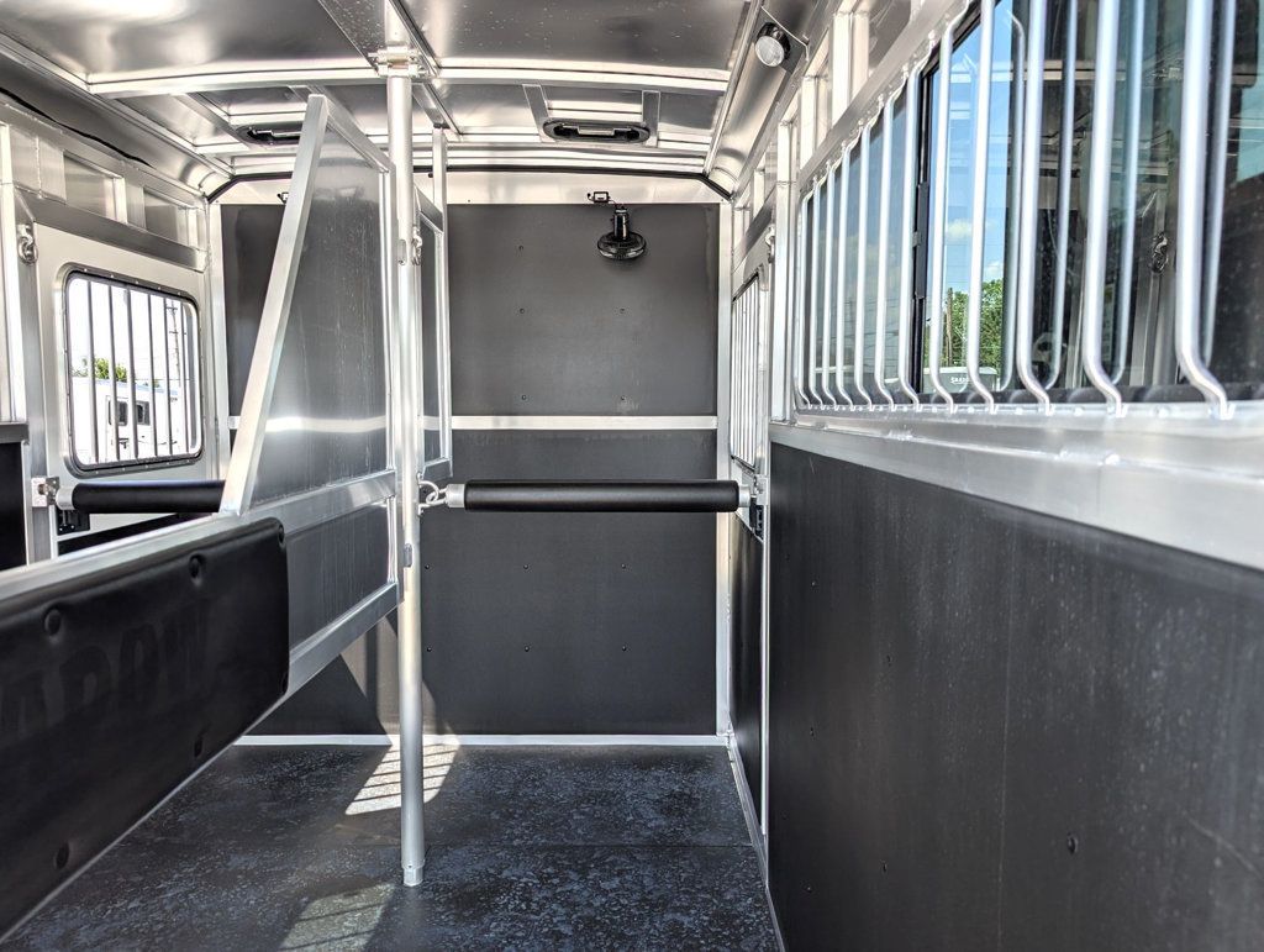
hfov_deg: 71.5
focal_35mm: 24
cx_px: 632
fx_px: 878
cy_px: 476
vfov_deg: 56.9
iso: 17
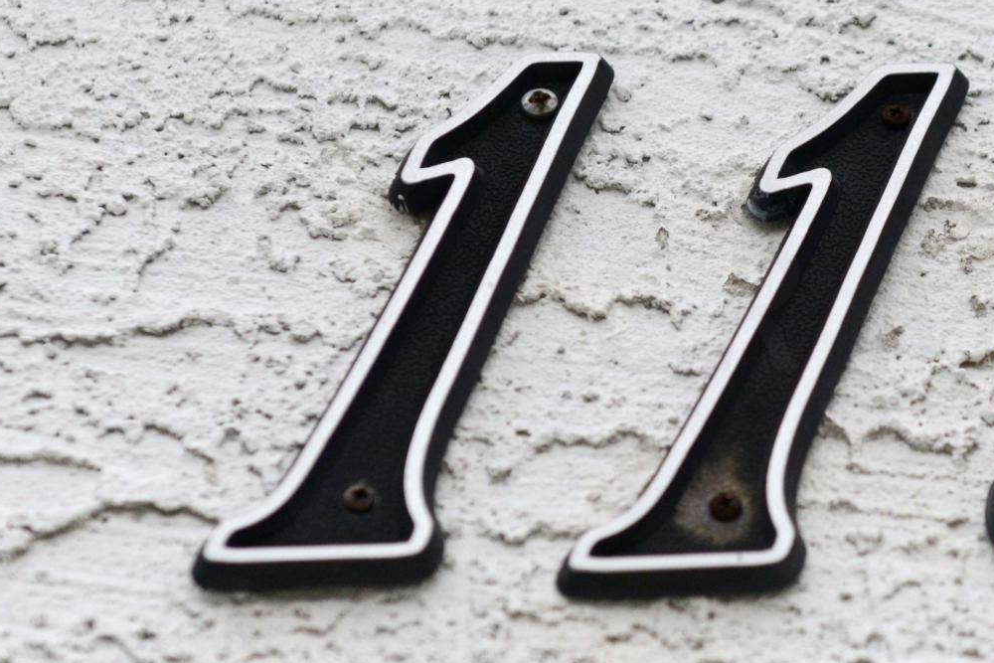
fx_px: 5799
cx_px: 889
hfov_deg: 9.8
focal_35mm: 210
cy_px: 308
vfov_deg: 6.5
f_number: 4
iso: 1600
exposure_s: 1/8000
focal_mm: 70
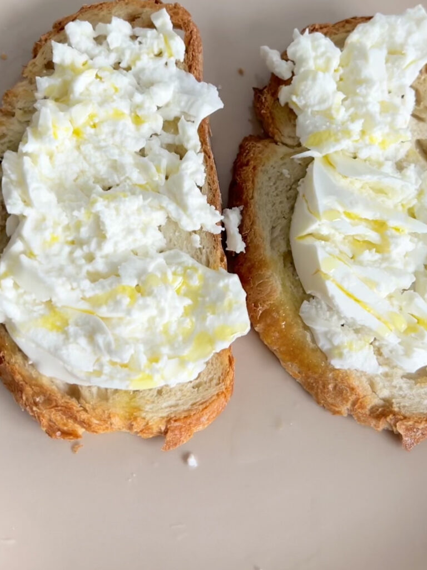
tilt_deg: -76.0
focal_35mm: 26
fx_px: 428
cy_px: 285
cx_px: 214
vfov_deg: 67.3
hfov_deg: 53.1
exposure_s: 1/106
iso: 125
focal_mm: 5.7
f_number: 1.5
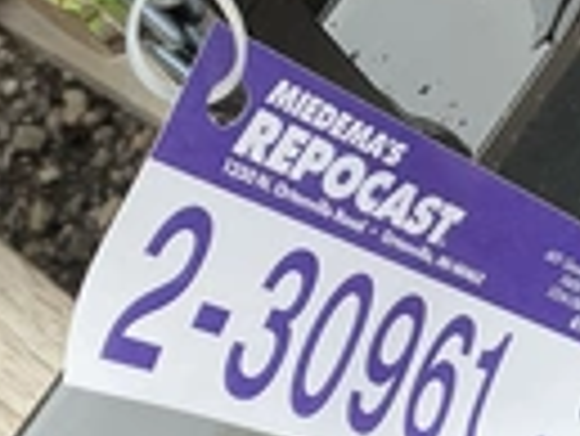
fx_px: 1509
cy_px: 283
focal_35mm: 90
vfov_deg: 16.4
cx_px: 432
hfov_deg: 21.6
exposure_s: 1/362
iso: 25
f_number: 1.8
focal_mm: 3
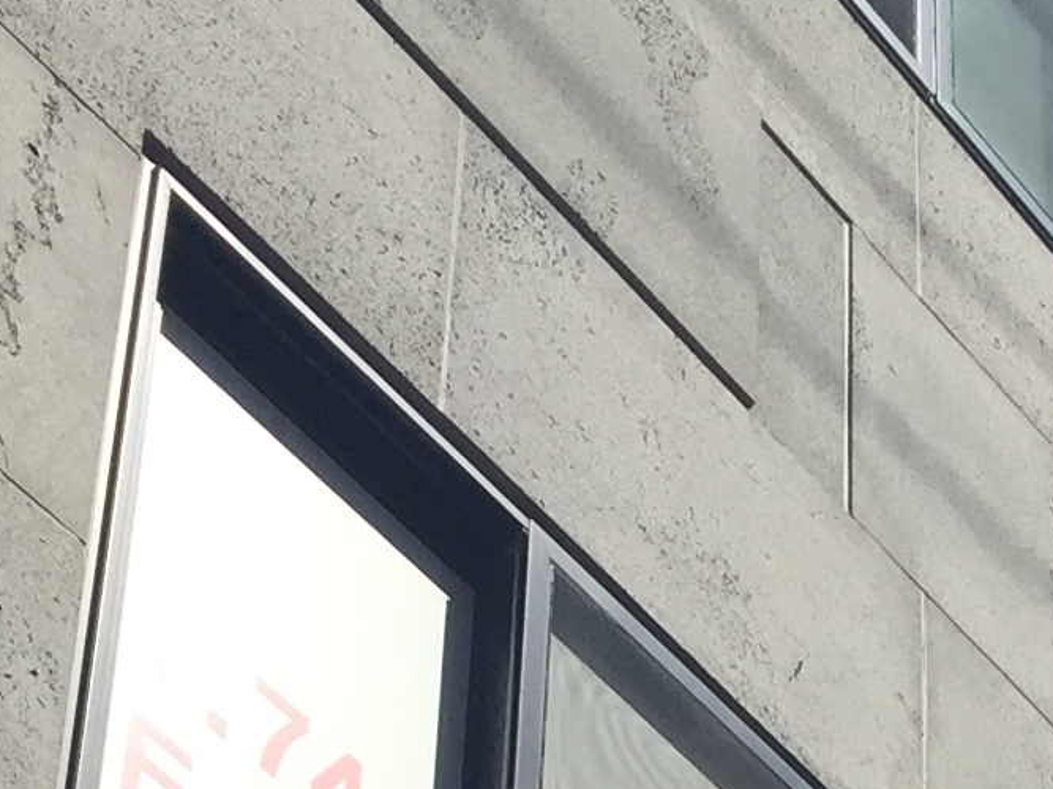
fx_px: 4319
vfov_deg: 9.4
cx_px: 1227
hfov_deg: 13.6
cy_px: 1857
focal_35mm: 142
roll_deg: +2.4
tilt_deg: +32.3
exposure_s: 1/2198
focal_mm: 4.15
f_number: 2.2
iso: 32
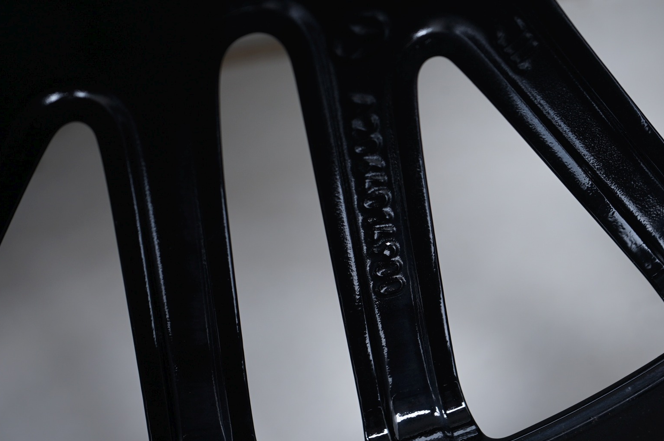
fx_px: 1401
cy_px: 220
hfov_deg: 26.6
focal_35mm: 76
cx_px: 387
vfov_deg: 17.9
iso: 250
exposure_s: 1/125
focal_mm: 61
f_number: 7.1
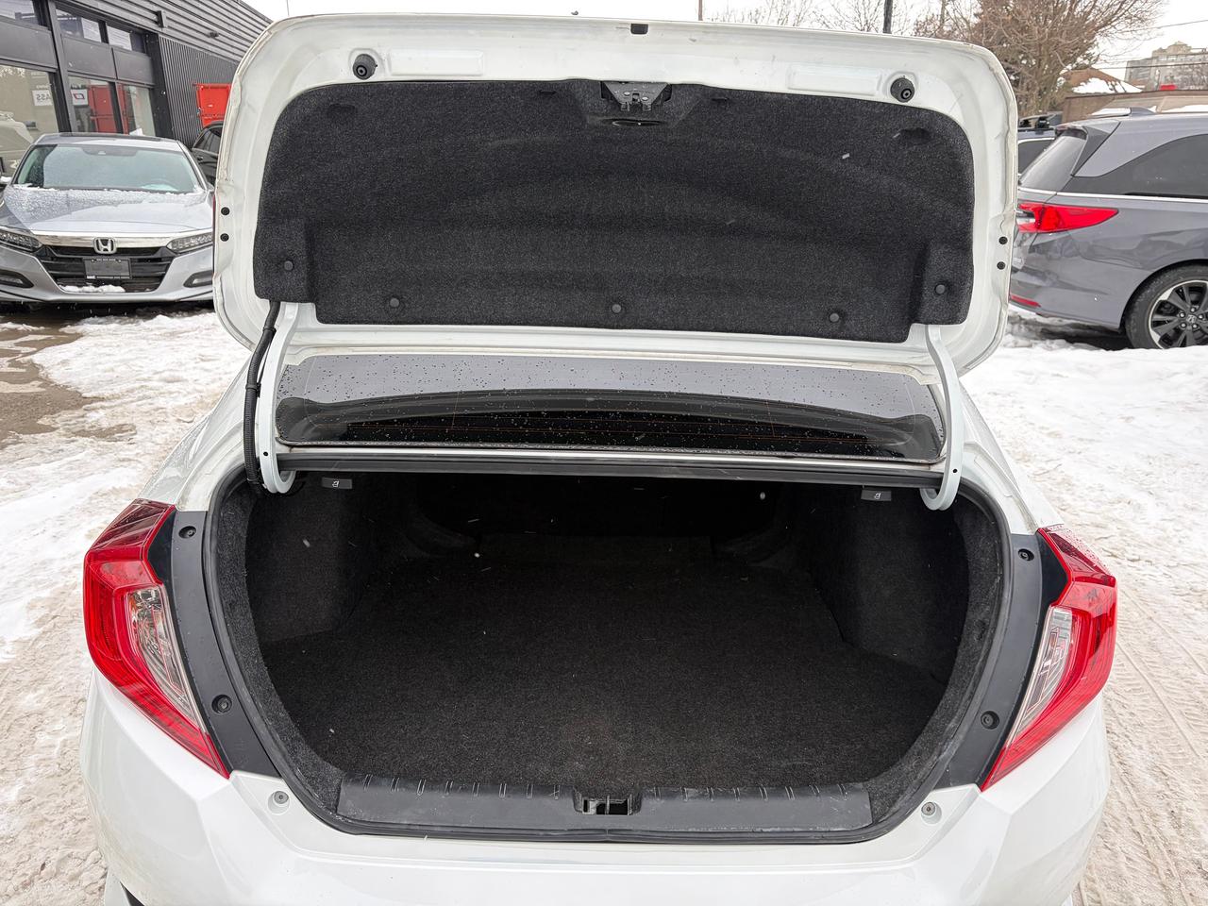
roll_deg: +0.3
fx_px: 907
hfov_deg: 67.3
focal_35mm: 26
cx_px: 604
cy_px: 453
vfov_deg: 53.1
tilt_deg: -17.8
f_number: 1.6
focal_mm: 5.96
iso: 50
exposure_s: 1/181
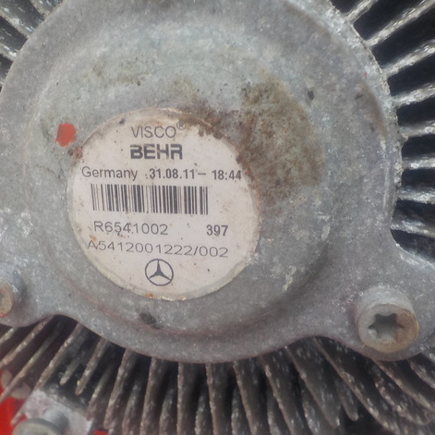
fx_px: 512
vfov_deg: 46.0
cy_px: 220
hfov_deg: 45.6
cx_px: 159
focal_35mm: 36
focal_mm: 4.1
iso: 125
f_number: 3.3
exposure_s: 1/40
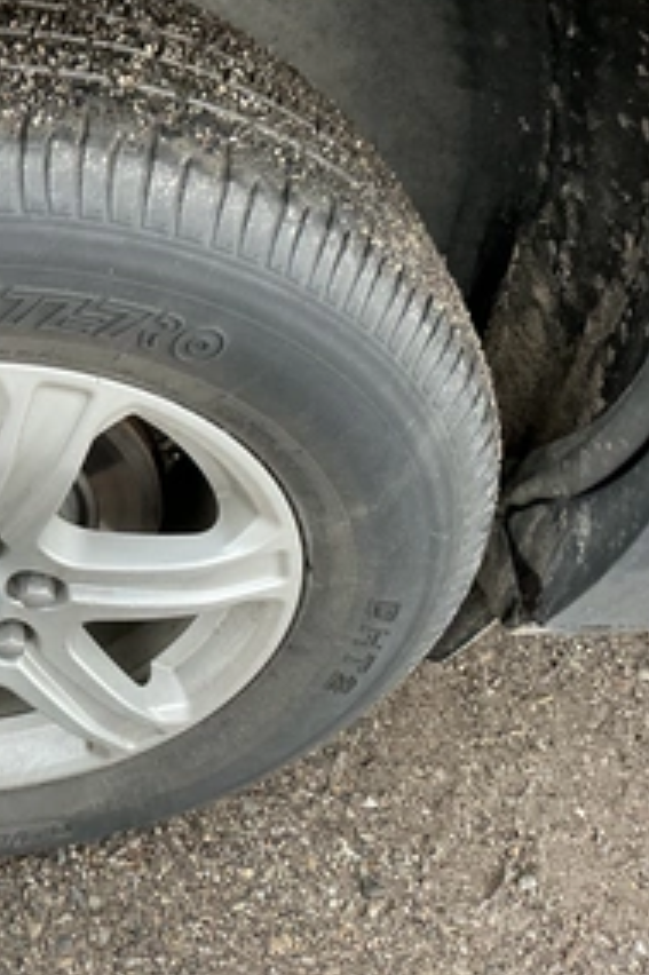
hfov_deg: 30.0
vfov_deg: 47.4
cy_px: 463
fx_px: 1110
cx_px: -24
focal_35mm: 41
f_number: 1.8
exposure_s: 1/122
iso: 25
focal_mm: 3
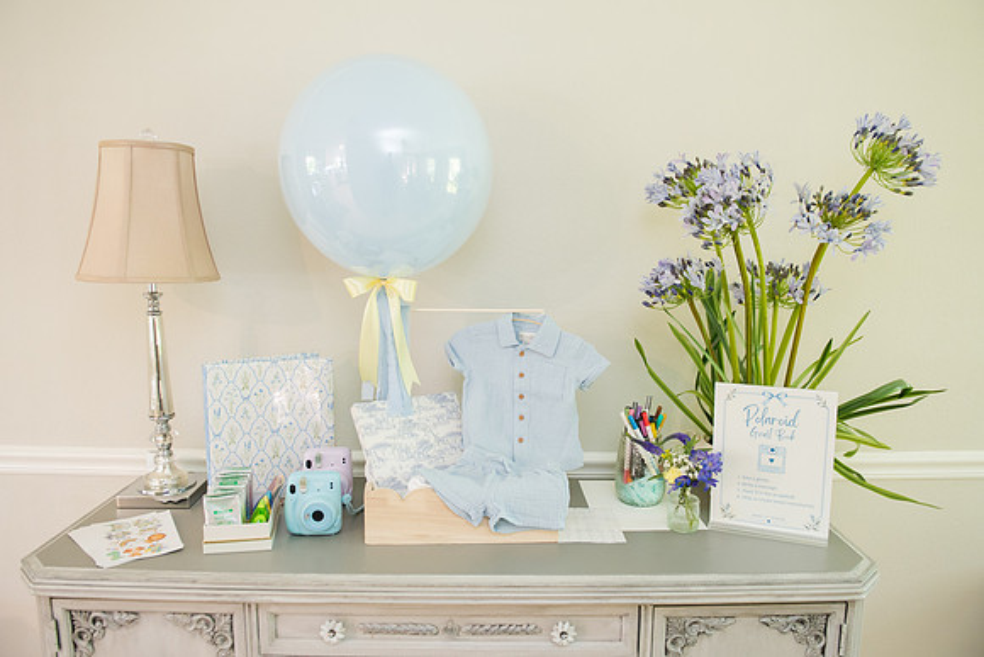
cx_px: 500
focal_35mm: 25
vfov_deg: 51.1
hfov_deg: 71.2
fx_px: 687
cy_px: 322
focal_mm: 24
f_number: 4
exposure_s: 1/80
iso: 2500
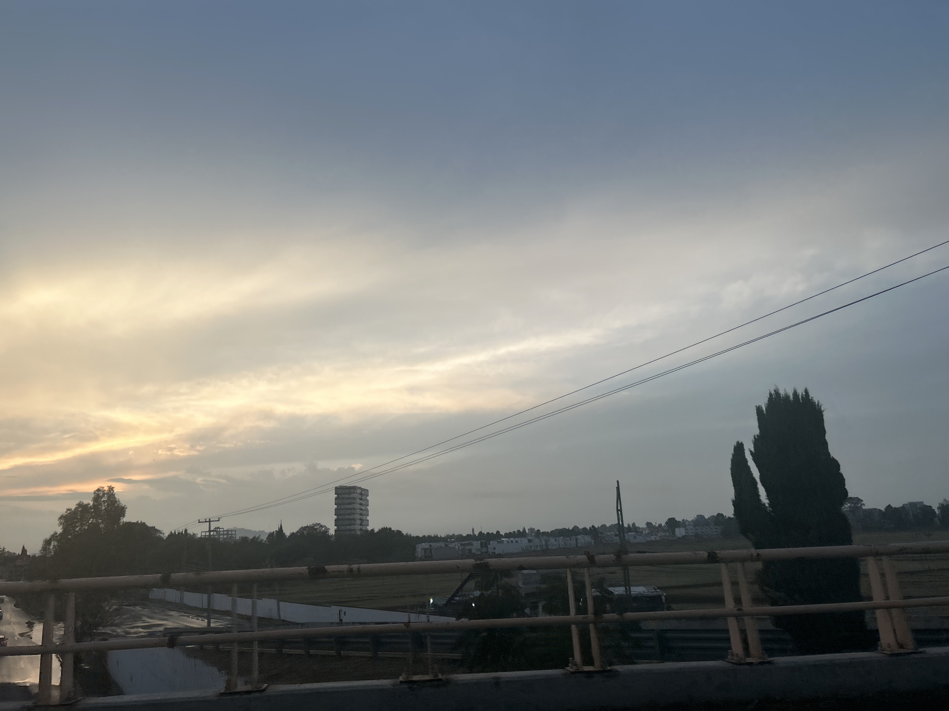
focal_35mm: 26
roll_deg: -1.5
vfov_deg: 53.1
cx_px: 474
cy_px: 356
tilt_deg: +11.3
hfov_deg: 67.3
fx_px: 713
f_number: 1.5
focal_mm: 5.7
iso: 50
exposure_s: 1/635
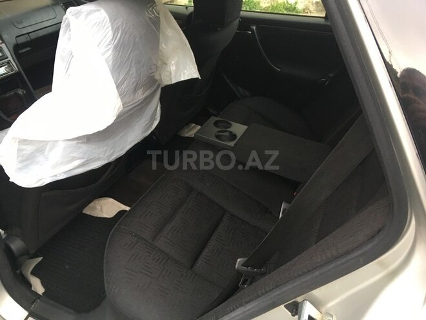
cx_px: 213
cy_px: 160
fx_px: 357
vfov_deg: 48.2
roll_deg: -2.6
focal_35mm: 29
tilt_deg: -34.6
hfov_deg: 61.7
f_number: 2.2
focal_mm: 4.15
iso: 64
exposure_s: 1/33
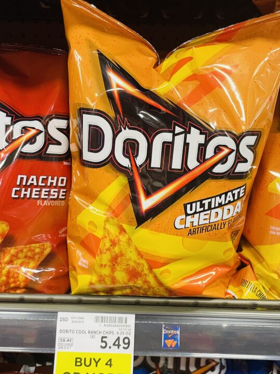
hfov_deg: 38.7
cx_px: 142
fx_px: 399
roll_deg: -1.7
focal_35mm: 37
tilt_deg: -19.1
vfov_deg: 49.8
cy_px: 226
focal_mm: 4.2
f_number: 1.6
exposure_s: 1/60
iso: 125
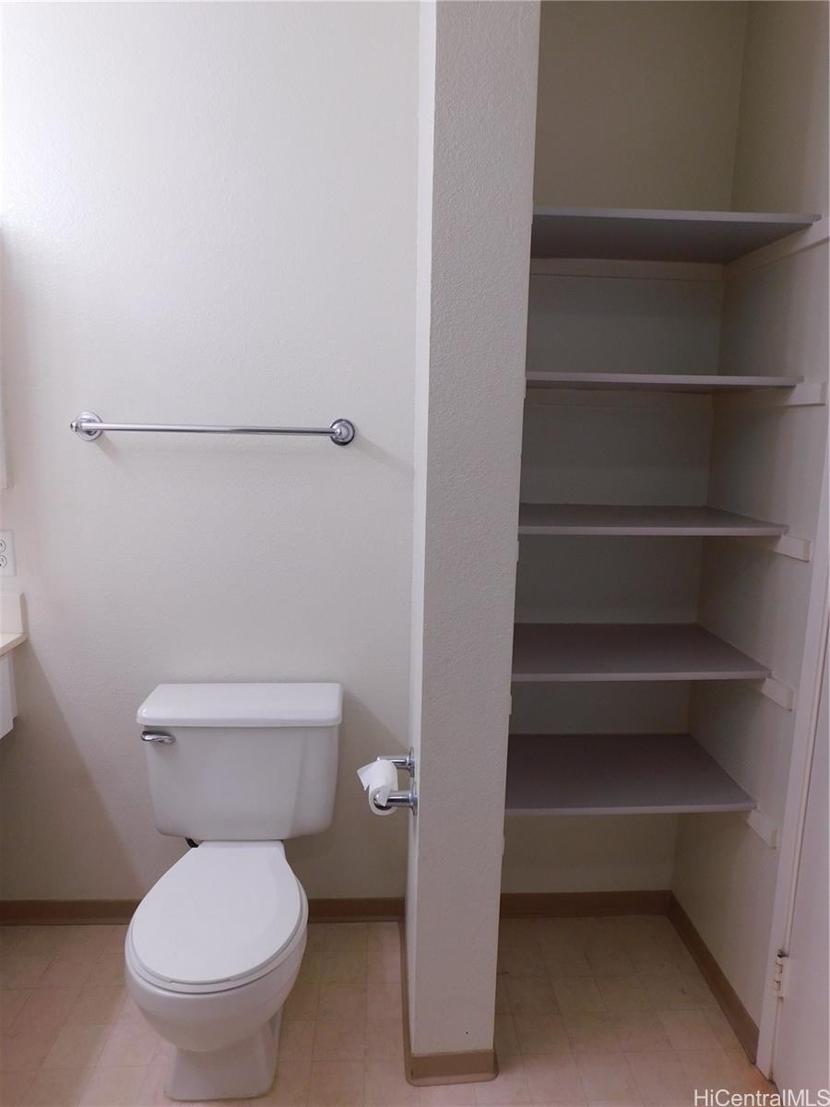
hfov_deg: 58.9
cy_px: 554
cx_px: 415
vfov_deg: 73.9
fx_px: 735
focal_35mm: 23
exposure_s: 1/100
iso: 125
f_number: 3
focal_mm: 4
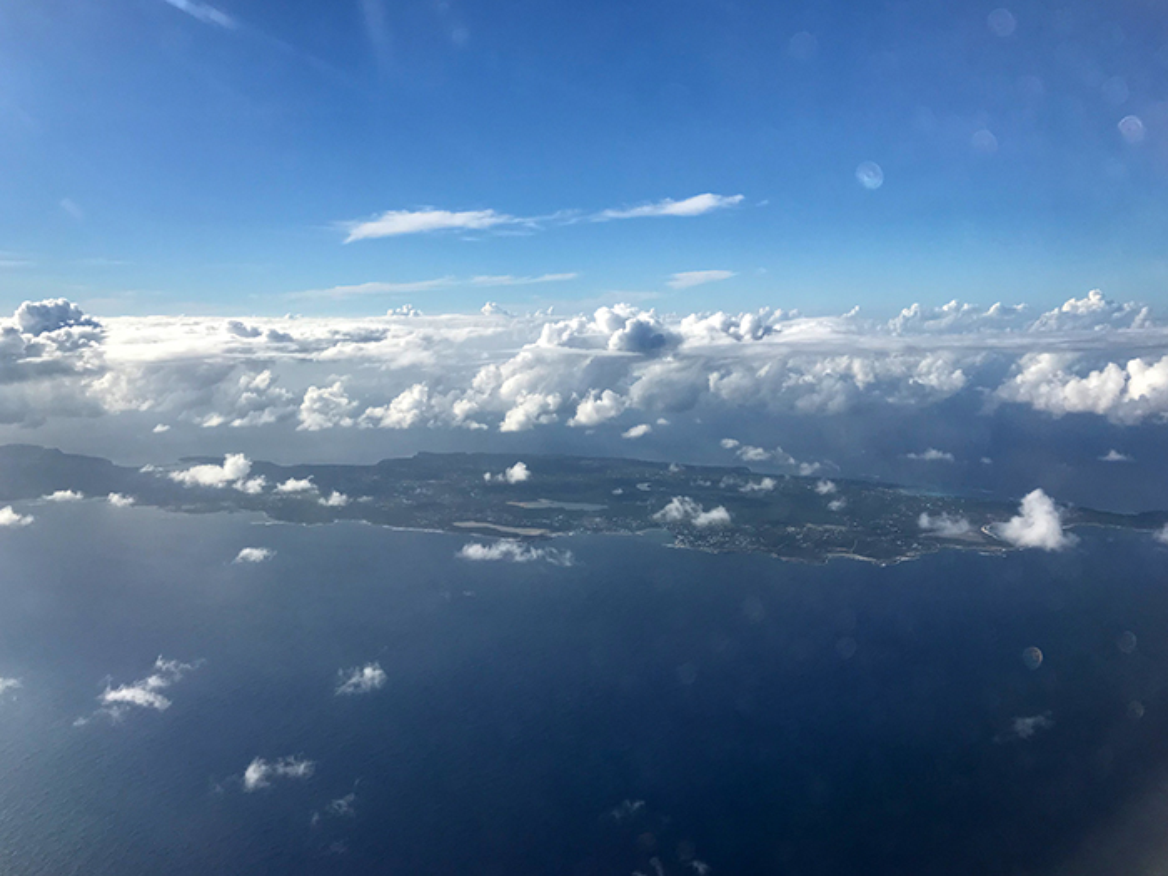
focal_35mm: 28
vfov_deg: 49.7
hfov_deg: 63.4
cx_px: 584
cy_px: 438
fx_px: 945
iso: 20
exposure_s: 1/4367
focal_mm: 3.99
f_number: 1.8
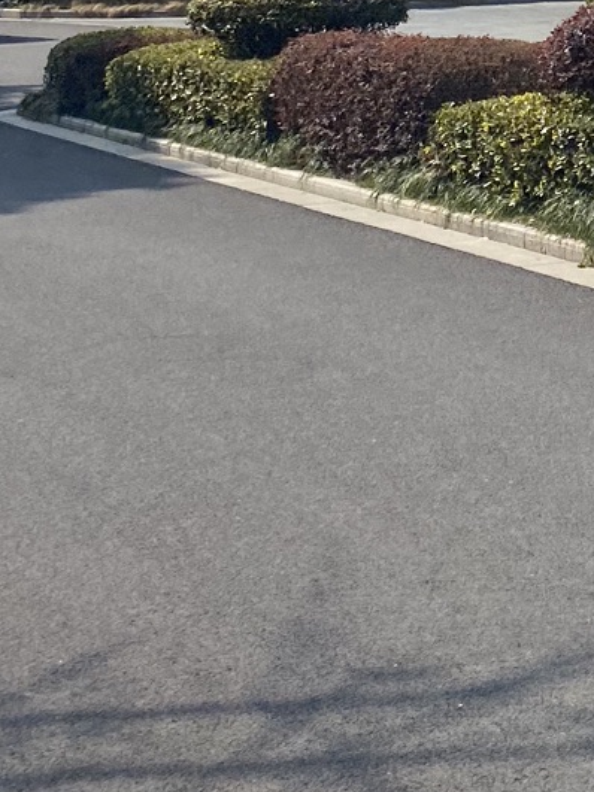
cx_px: 725
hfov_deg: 14.6
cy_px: -160
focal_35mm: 98
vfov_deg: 18.9
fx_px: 2243
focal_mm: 4.25
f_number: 1.8
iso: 32
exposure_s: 1/4608
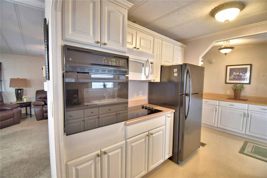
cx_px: 134
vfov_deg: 77.3
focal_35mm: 15
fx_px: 111
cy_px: 89
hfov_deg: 100.4
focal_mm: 10
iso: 720
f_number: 4.5
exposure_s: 1/30
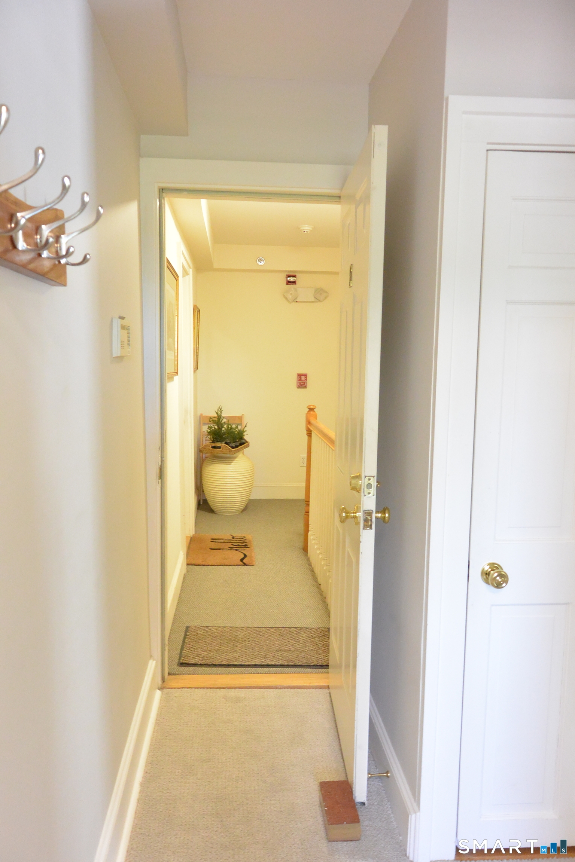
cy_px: 431
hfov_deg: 47.9
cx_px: 288
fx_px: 647
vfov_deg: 67.4
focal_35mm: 27
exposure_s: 1/30
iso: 1000
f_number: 3.5
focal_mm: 10
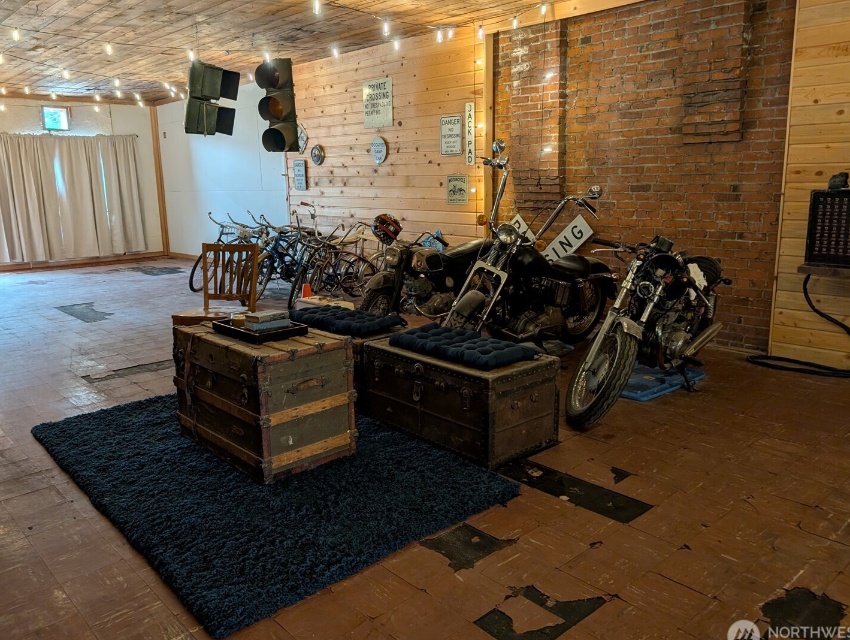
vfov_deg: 51.4
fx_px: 664
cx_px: 405
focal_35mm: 27
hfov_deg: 65.2
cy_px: 301
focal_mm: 6.9
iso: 20
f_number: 1.68
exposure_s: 1/20
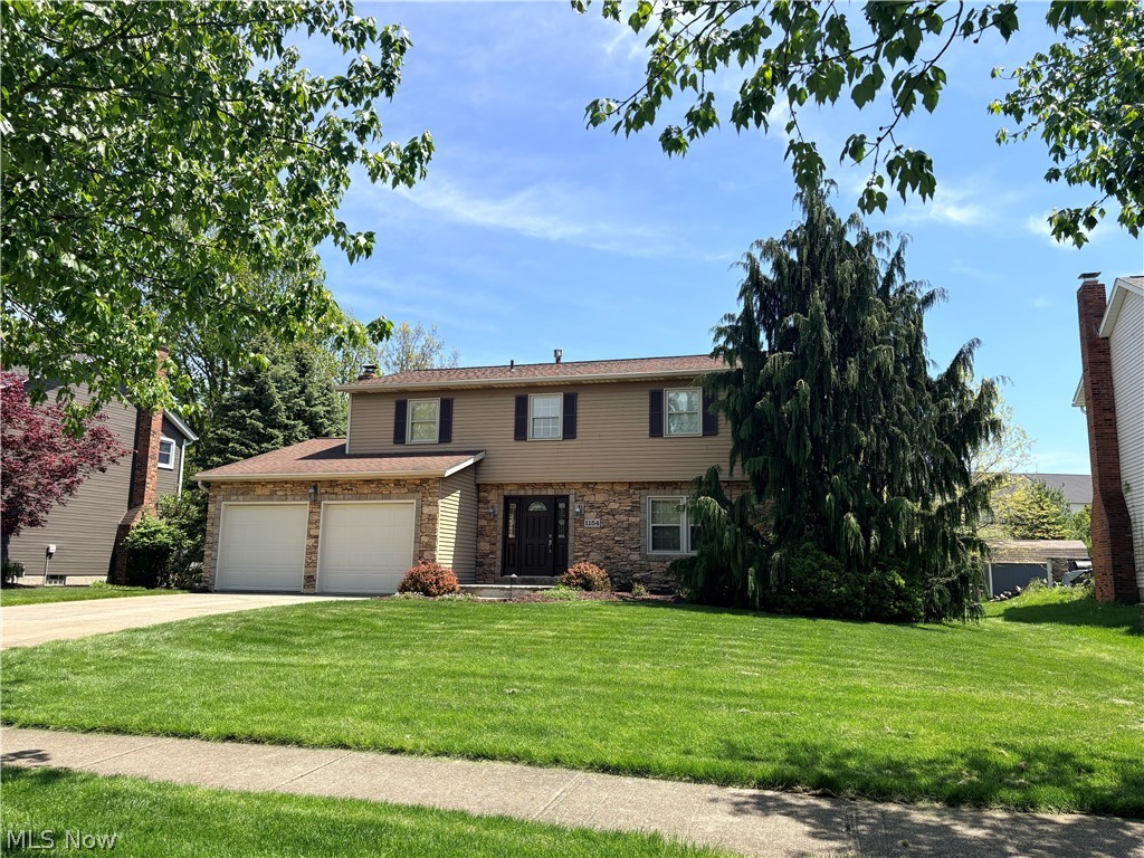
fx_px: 859
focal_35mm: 26
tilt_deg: +9.9
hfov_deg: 67.3
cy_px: 429
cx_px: 572
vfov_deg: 53.1
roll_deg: -1.0
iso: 50
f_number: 1.6
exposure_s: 1/2451
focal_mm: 5.96
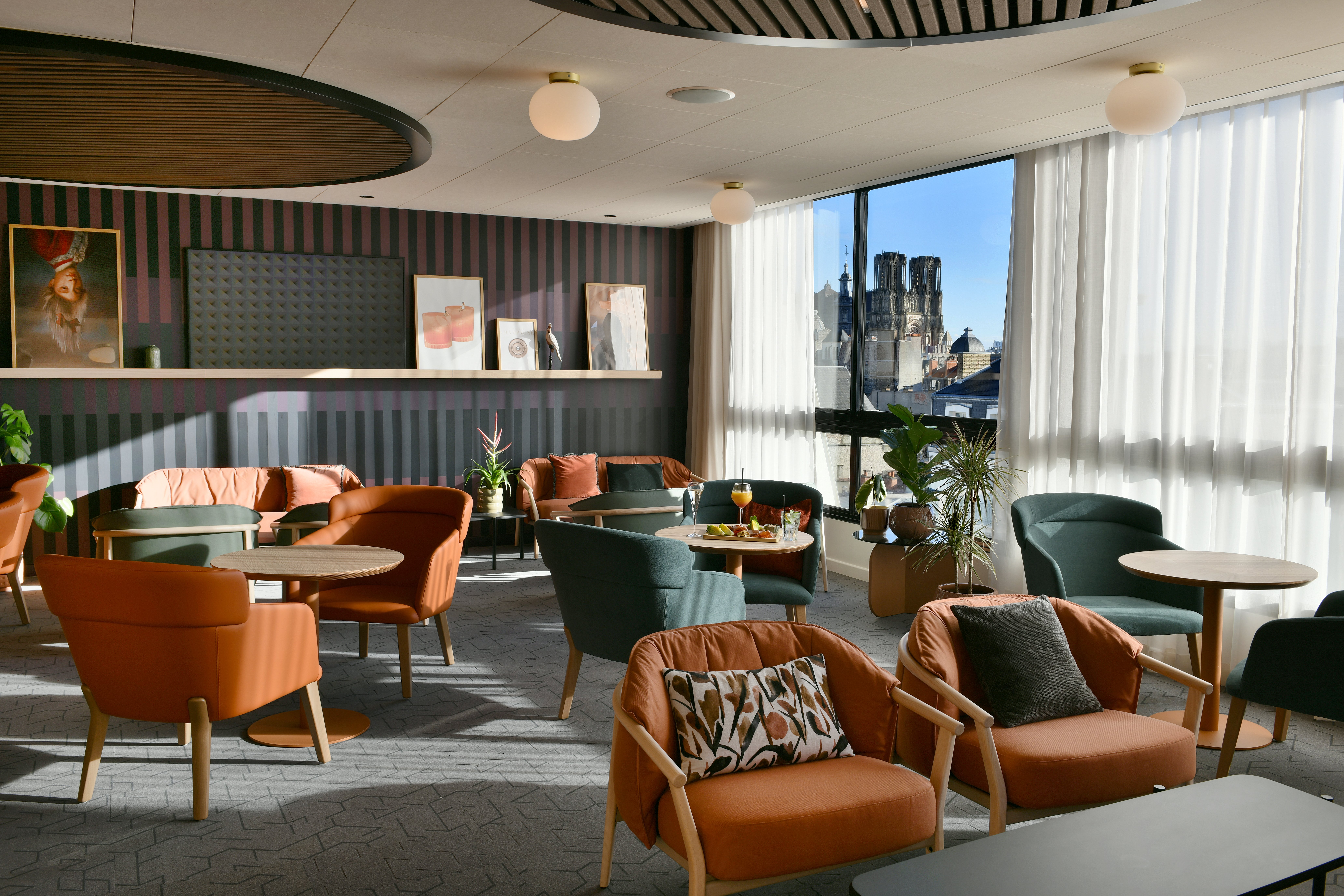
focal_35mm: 29
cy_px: 448
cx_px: 672
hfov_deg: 63.7
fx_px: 1083
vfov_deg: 45.0
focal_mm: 29
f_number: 11
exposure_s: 1/80
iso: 100
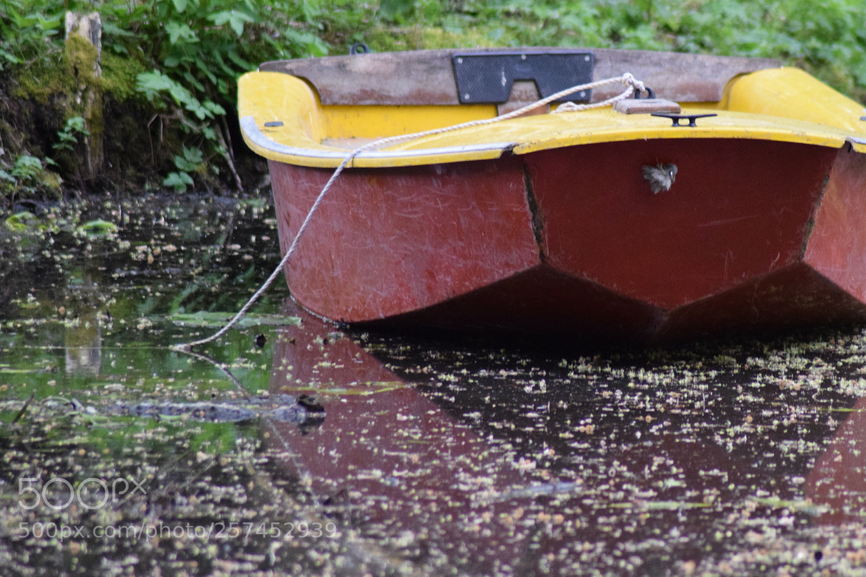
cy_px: 216
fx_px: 11977
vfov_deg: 2.8
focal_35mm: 498
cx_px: 528
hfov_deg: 4.1
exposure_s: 1/500
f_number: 5
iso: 2200
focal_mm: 260
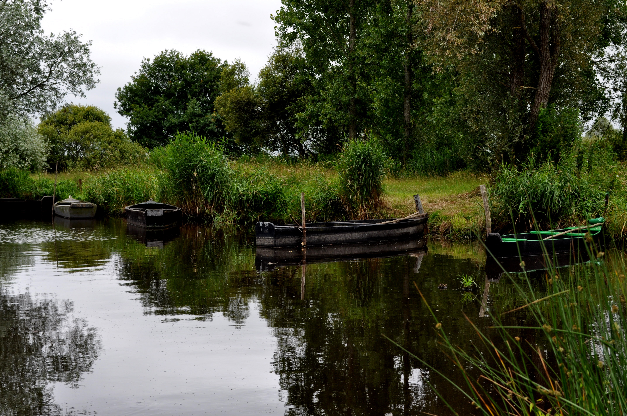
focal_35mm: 60
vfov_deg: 22.6
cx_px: 314
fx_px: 1044
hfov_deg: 33.4
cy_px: 208
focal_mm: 40
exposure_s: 1/200
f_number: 10
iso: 200
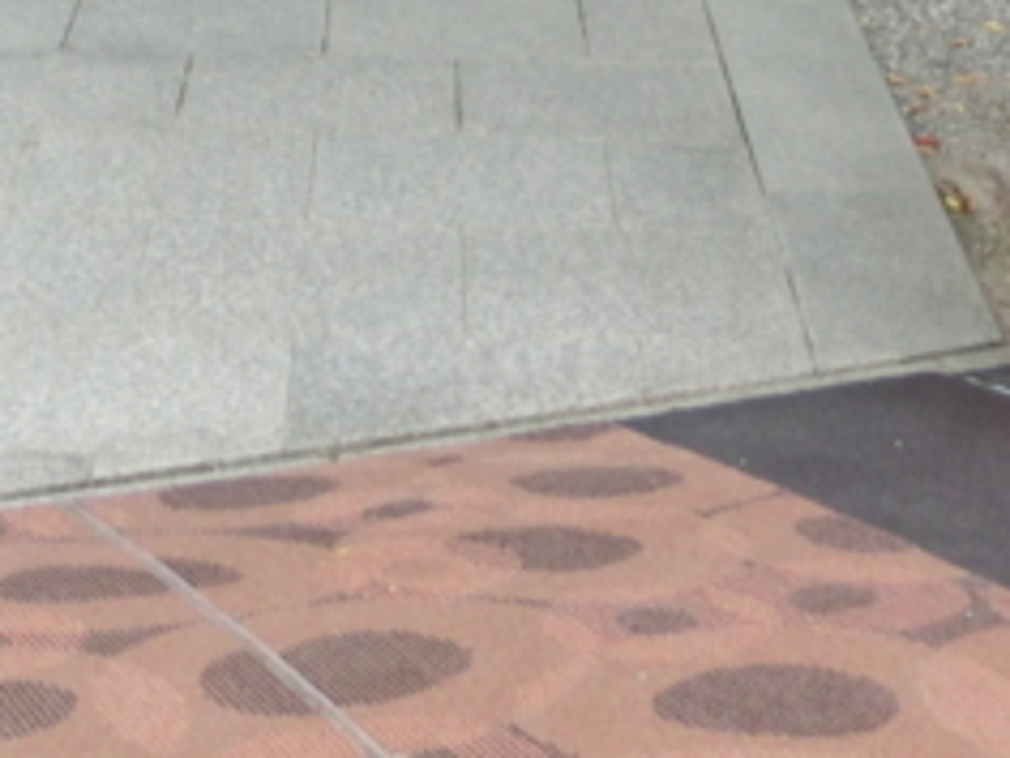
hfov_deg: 18.7
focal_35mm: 104
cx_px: 205
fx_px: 3034
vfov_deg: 12.2
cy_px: -878
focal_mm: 4.24
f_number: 3
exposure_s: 1/160
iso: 80
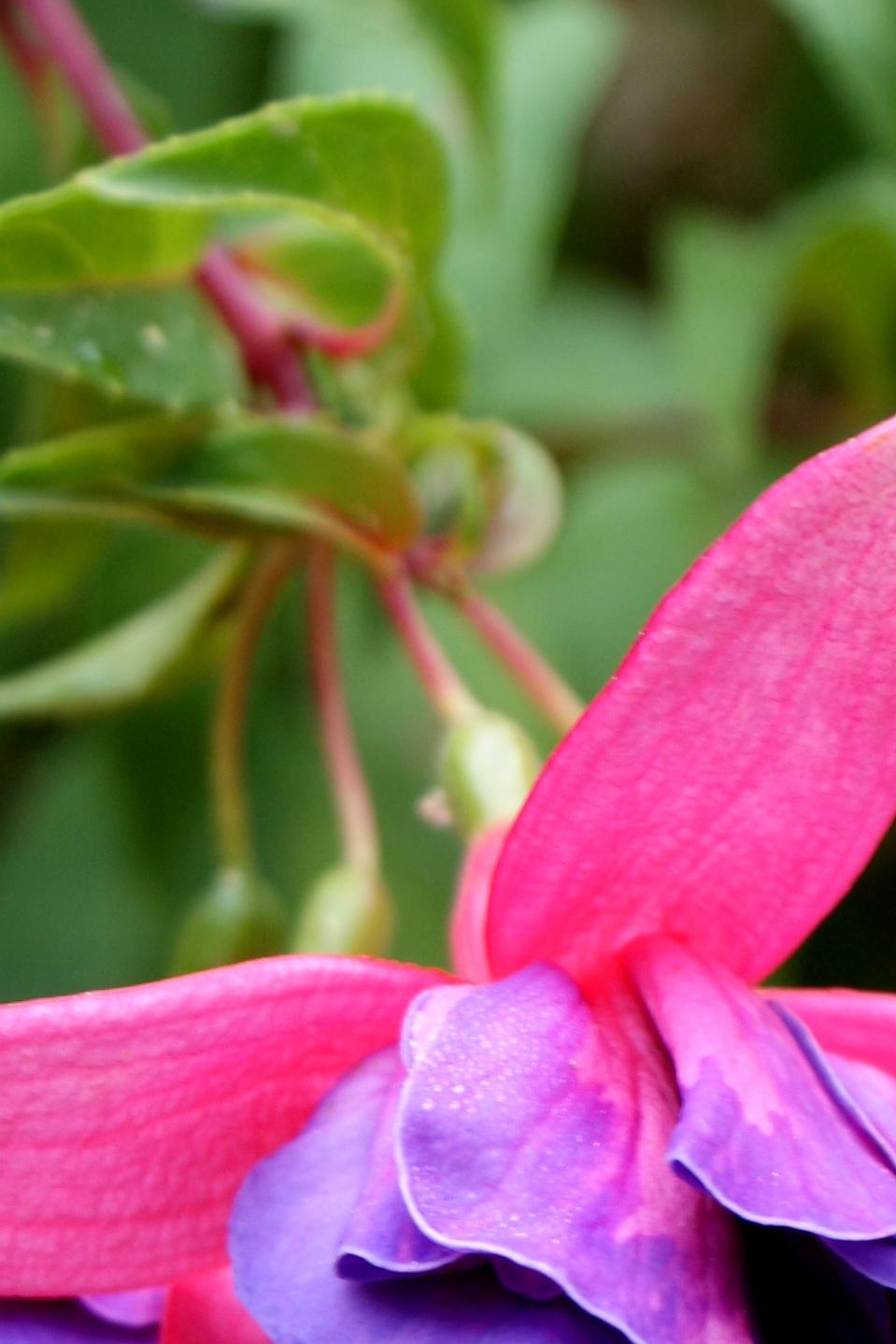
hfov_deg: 9.7
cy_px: 1415
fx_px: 5300
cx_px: 552
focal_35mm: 142
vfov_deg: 14.2
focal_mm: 40
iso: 160
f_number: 5.6
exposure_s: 1/80
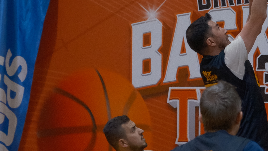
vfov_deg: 4.5
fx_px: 1940
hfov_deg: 7.9
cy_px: 93
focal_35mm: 273
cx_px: 286
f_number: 2.8
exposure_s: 1/1000
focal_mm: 55
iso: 3200
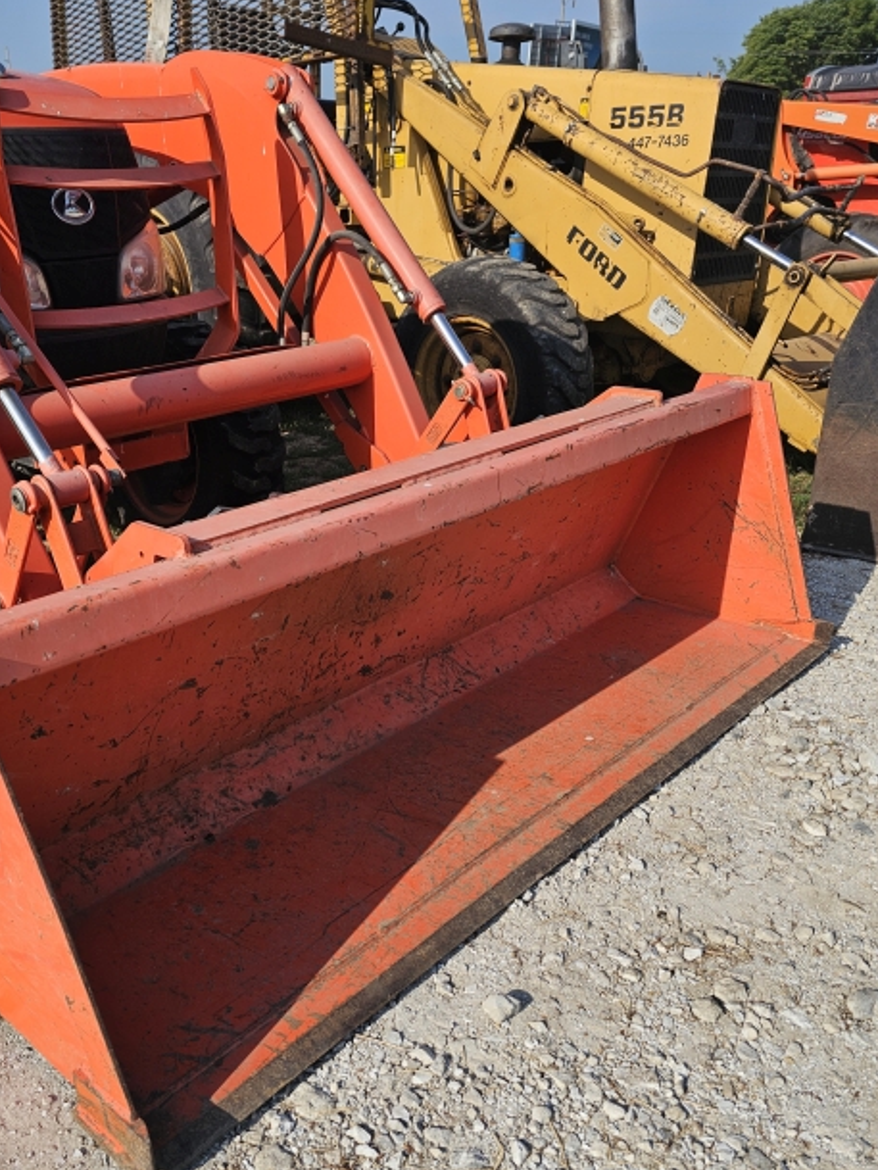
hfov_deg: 48.0
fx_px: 980
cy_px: 676
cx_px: 357
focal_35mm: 29
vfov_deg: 61.3
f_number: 1.7
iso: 10
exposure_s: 1/1041
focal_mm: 6.3
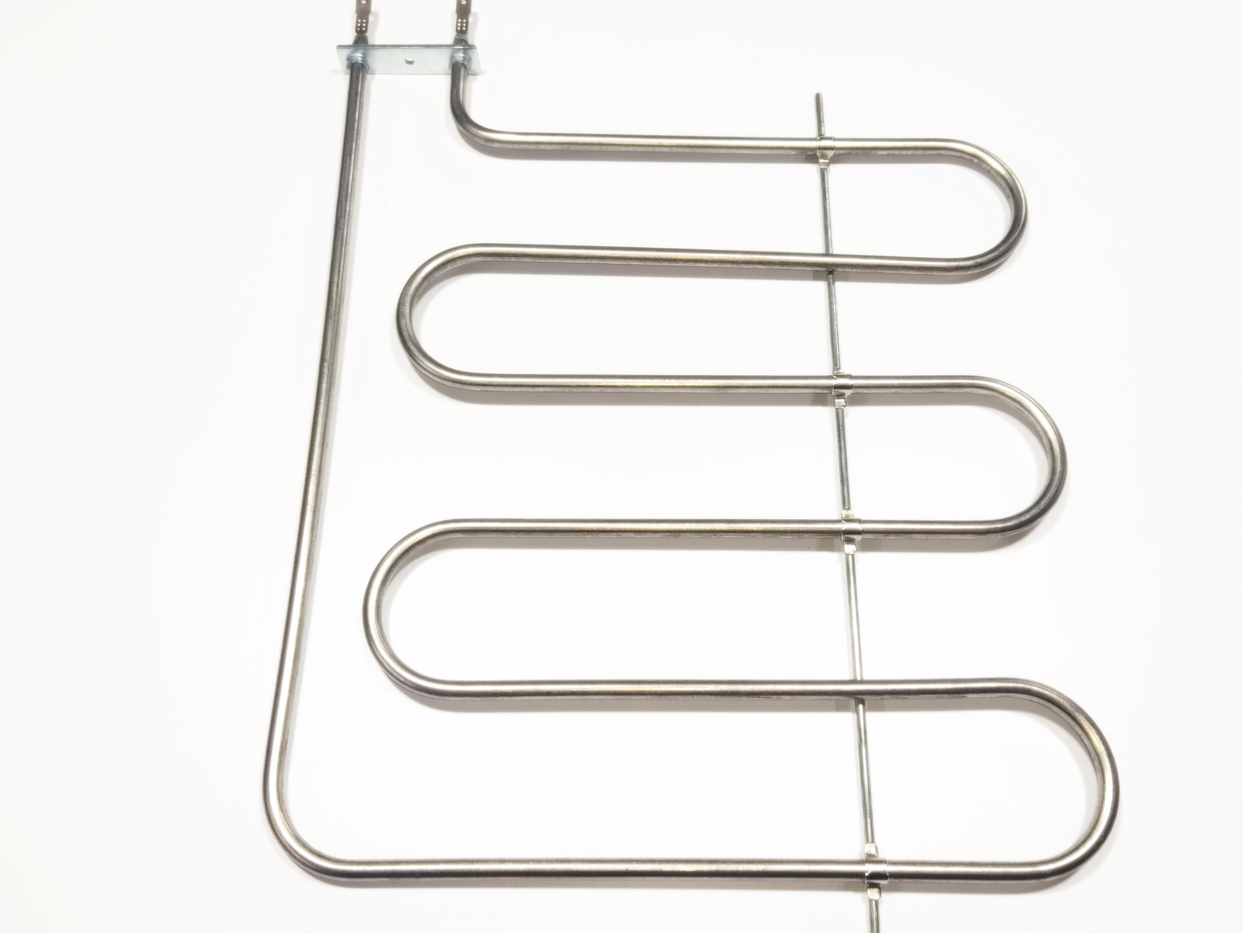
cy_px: 483
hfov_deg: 56.8
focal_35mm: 32
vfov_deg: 44.2
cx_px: 635
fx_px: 1149
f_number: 1.79
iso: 178
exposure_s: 1/50
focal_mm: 4.74
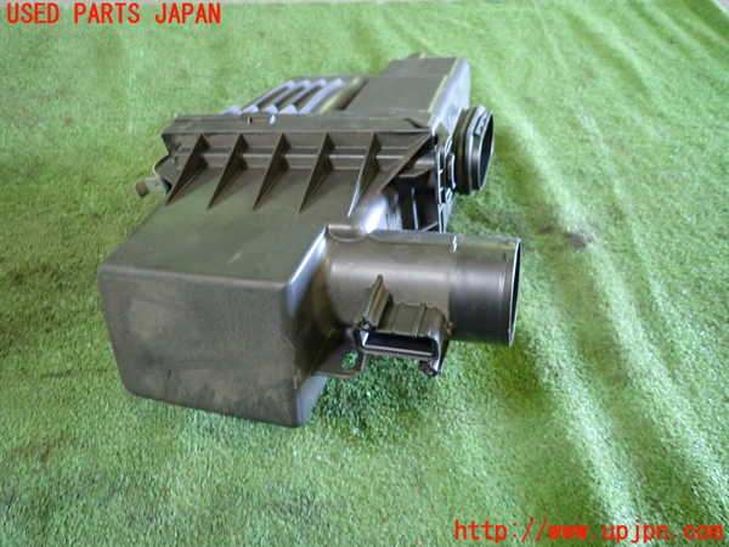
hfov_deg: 69.4
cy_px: 274
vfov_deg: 54.9
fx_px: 526
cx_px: 364
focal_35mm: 25
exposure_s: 1/30
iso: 500
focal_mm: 4.5
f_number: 2
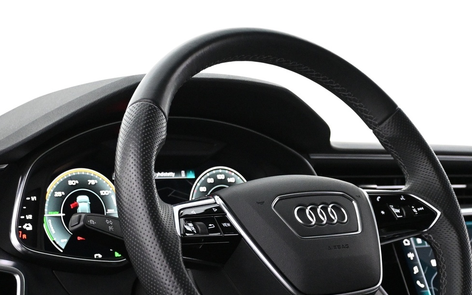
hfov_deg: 29.6
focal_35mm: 69
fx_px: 893
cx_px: 260
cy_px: 225
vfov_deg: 18.6
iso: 4000
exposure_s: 1/50
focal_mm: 27.5
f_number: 4.5
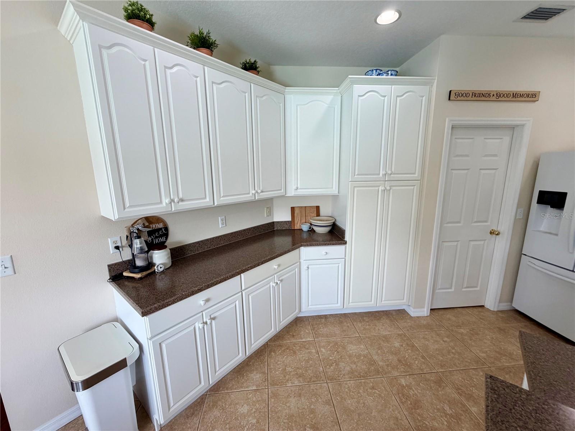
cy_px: 216
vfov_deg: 85.7
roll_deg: +1.3
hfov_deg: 102.1
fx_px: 233
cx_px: 288
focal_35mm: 14
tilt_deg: -11.3
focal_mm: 2.22
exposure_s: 1/120
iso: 125
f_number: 2.2
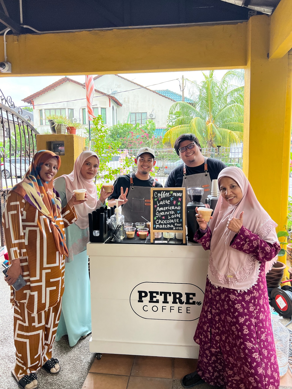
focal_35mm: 26
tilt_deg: -4.4
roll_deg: +0.1
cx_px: 146
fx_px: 292
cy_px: 194
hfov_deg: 53.1
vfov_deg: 67.3
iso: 100
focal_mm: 5.7
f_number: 1.5
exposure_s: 1/121
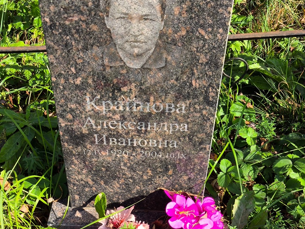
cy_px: 115
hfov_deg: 36.8
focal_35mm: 52
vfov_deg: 28.1
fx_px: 458
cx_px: 148
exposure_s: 1/612
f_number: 1.7
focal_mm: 4.71
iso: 50
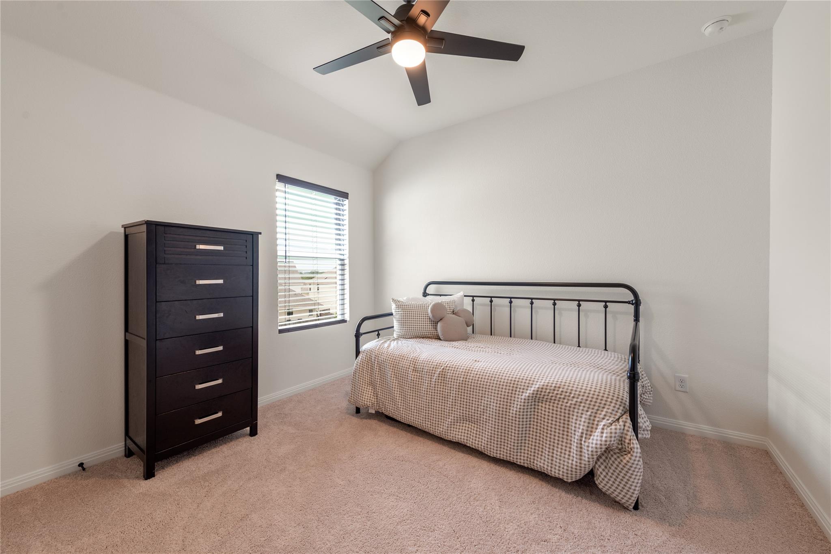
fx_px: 323
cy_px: 277
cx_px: 416
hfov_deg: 104.2
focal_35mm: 14
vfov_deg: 81.2
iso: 400
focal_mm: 14
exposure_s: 1/10
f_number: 8
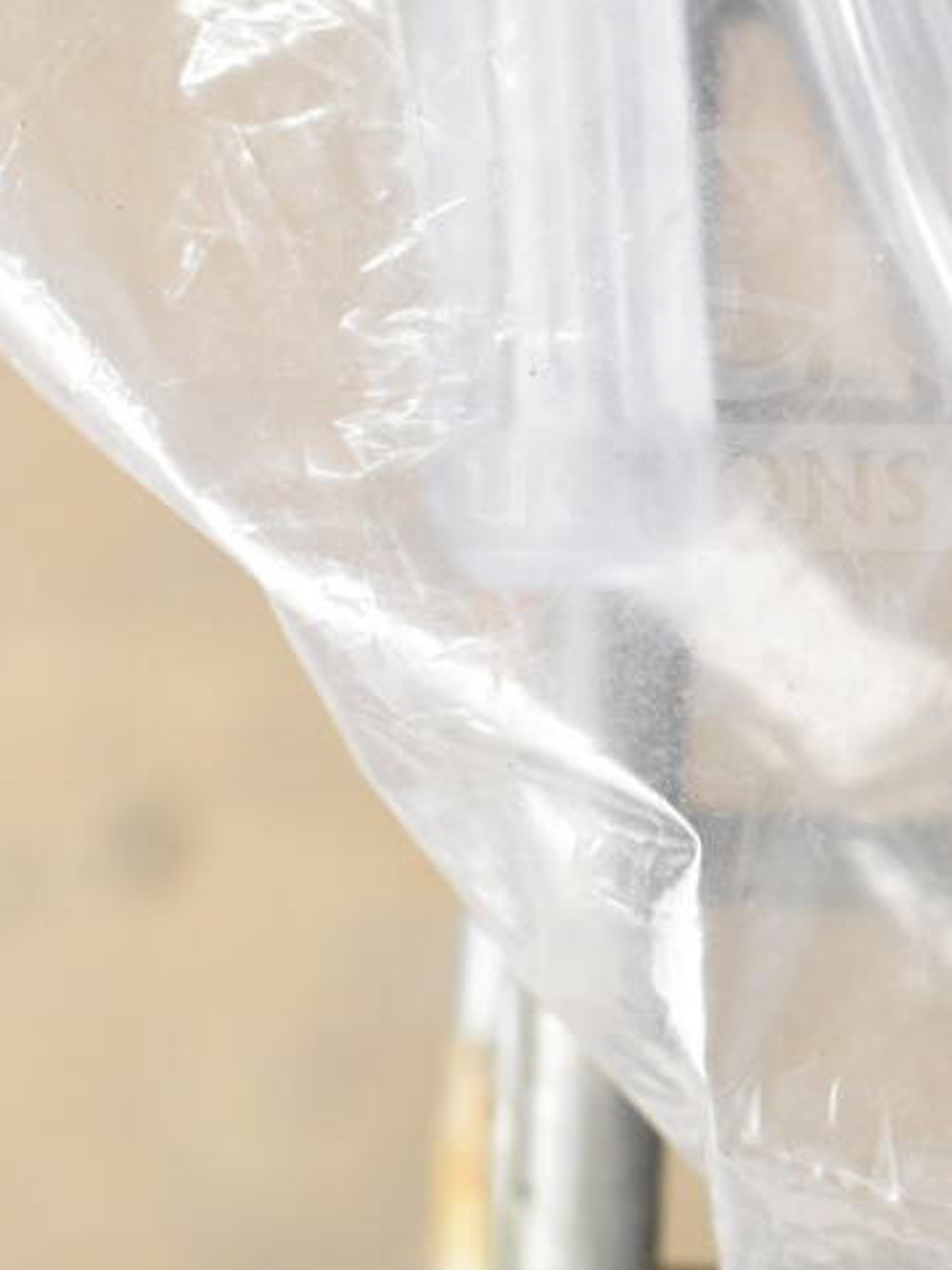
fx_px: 4034
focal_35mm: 110
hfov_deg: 13.4
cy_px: 339
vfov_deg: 17.8
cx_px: 658
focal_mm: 40
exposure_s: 1/200
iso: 1600
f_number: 7.1
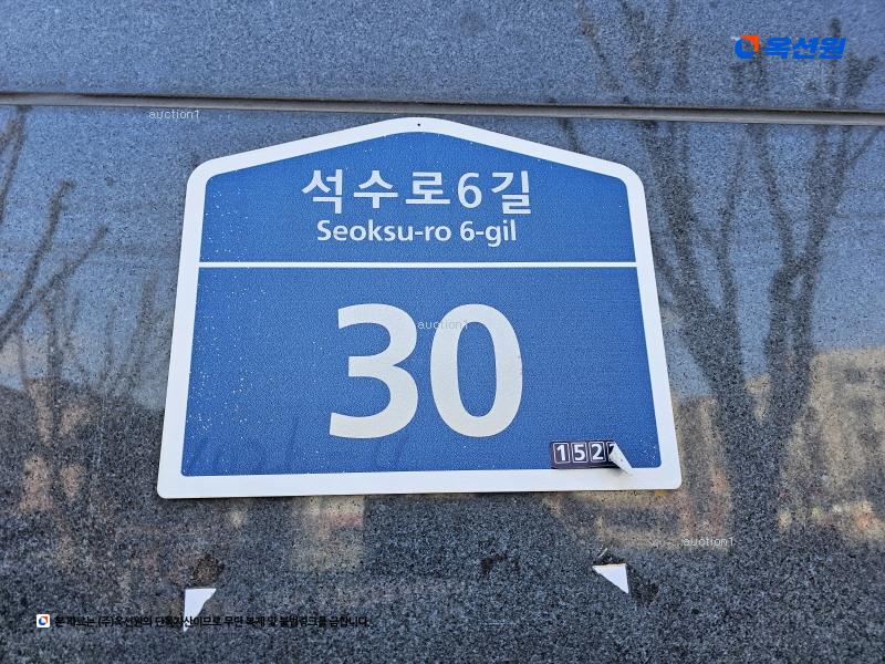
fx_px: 588
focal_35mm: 23
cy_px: 332
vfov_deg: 58.9
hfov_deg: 73.9
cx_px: 442
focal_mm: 6.3
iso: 20
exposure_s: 1/120
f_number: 1.7
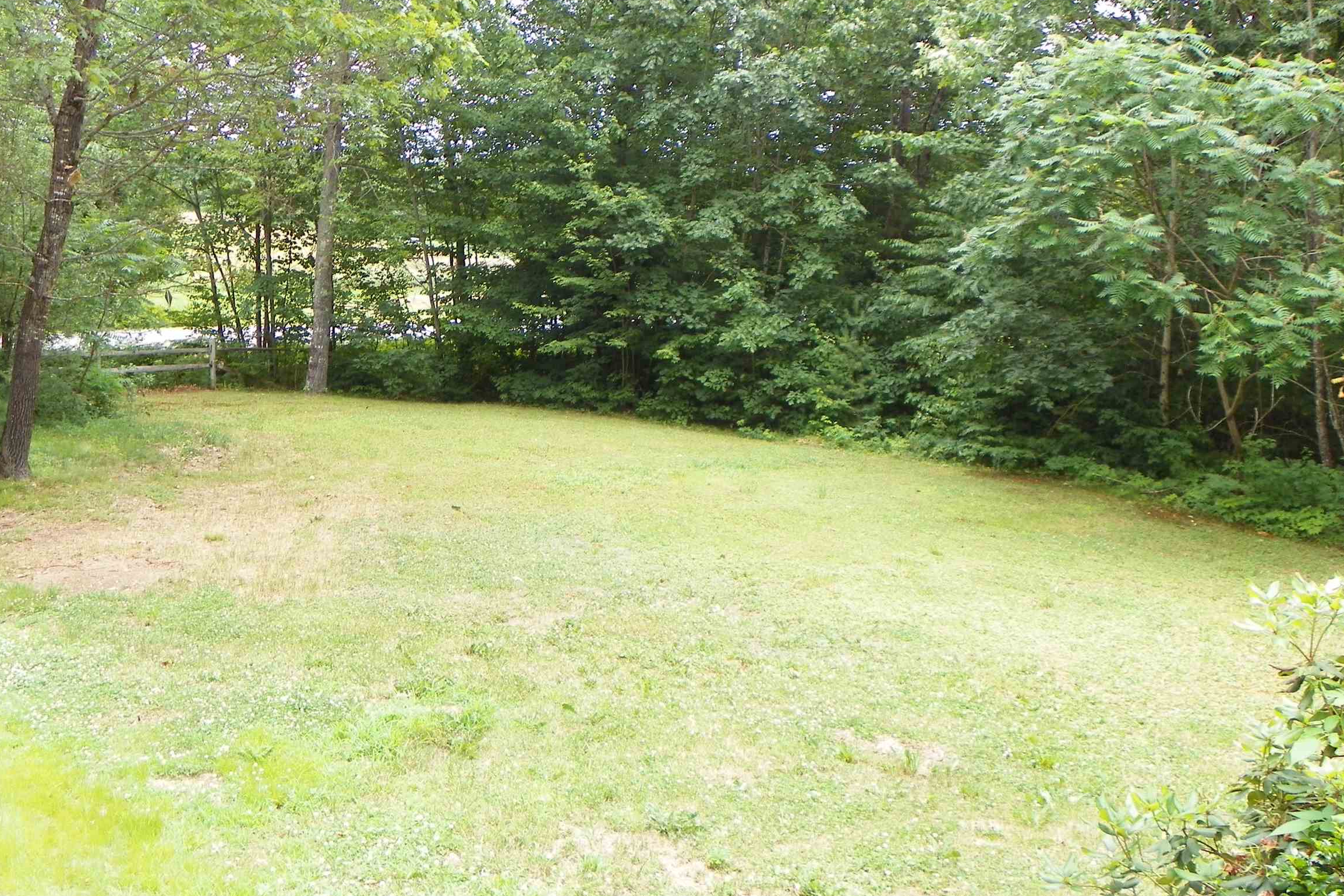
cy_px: 448
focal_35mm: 36
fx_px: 1344
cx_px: 565
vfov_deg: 36.9
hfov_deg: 52.9
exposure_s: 1/125
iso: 64
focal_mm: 4.6
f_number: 2.8
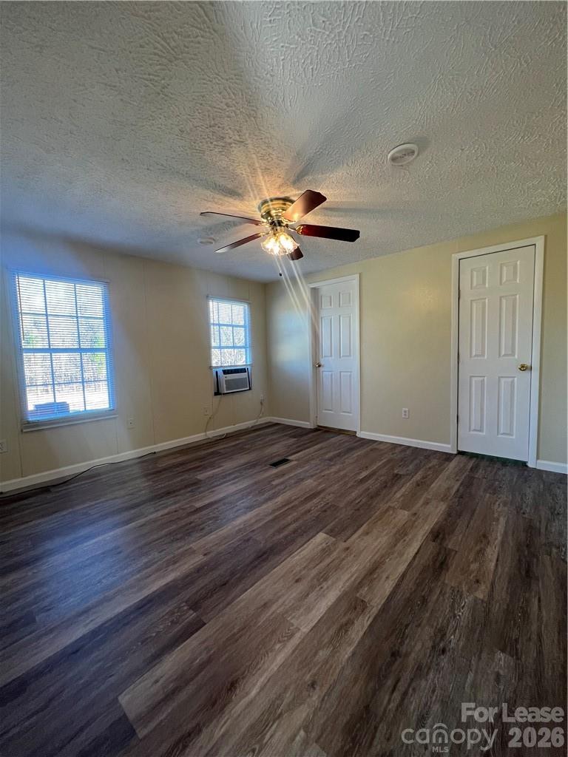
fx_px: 284
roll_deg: +1.1
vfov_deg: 106.2
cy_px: 378
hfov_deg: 89.9
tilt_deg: -5.6
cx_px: 284
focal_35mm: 13
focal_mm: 1.57
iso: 160
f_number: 1.8
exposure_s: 1/120
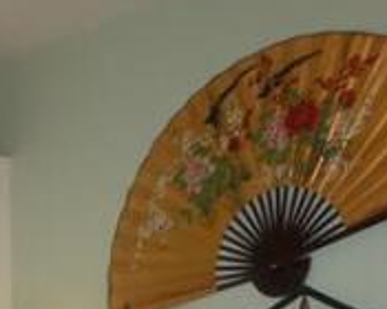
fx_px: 893
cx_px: -140
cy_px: 394
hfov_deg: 21.6
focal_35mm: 78
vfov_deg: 18.4
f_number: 3.3
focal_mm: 4.3
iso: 200
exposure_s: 1/60
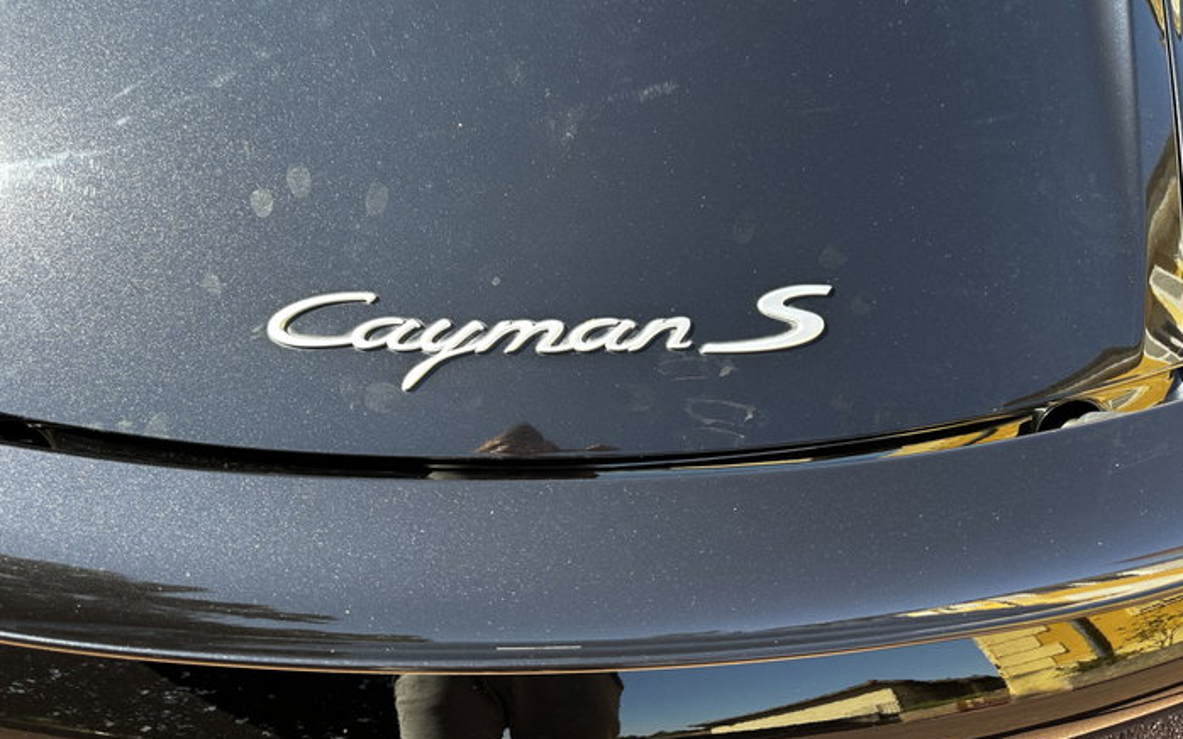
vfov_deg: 44.2
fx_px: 903
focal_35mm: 28
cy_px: 286
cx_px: 569
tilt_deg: -51.2
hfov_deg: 66.5
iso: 80
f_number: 1.78
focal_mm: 6.86
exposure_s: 1/482
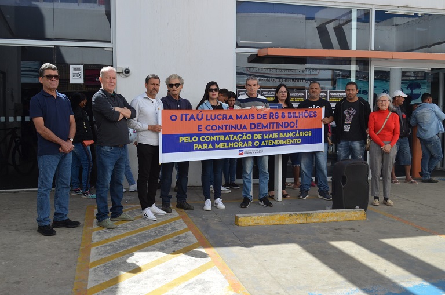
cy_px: 148
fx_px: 444
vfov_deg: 36.7
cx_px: 222
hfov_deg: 53.2
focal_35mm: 36
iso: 180
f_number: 8
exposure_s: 1/250
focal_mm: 24
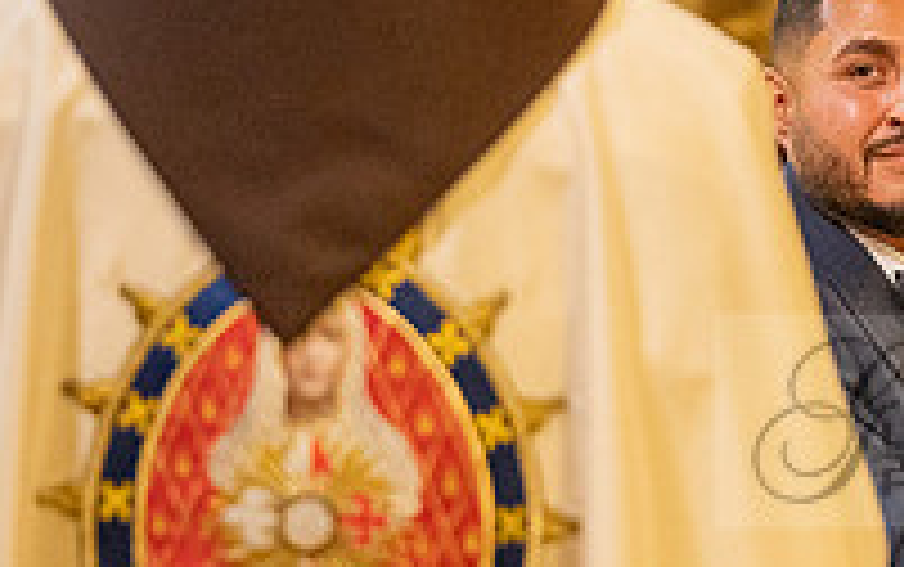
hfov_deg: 5.9
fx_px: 8704
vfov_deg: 3.7
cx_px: 1106
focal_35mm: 353
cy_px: 421
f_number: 4
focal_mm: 120
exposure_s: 1/200
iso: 3200
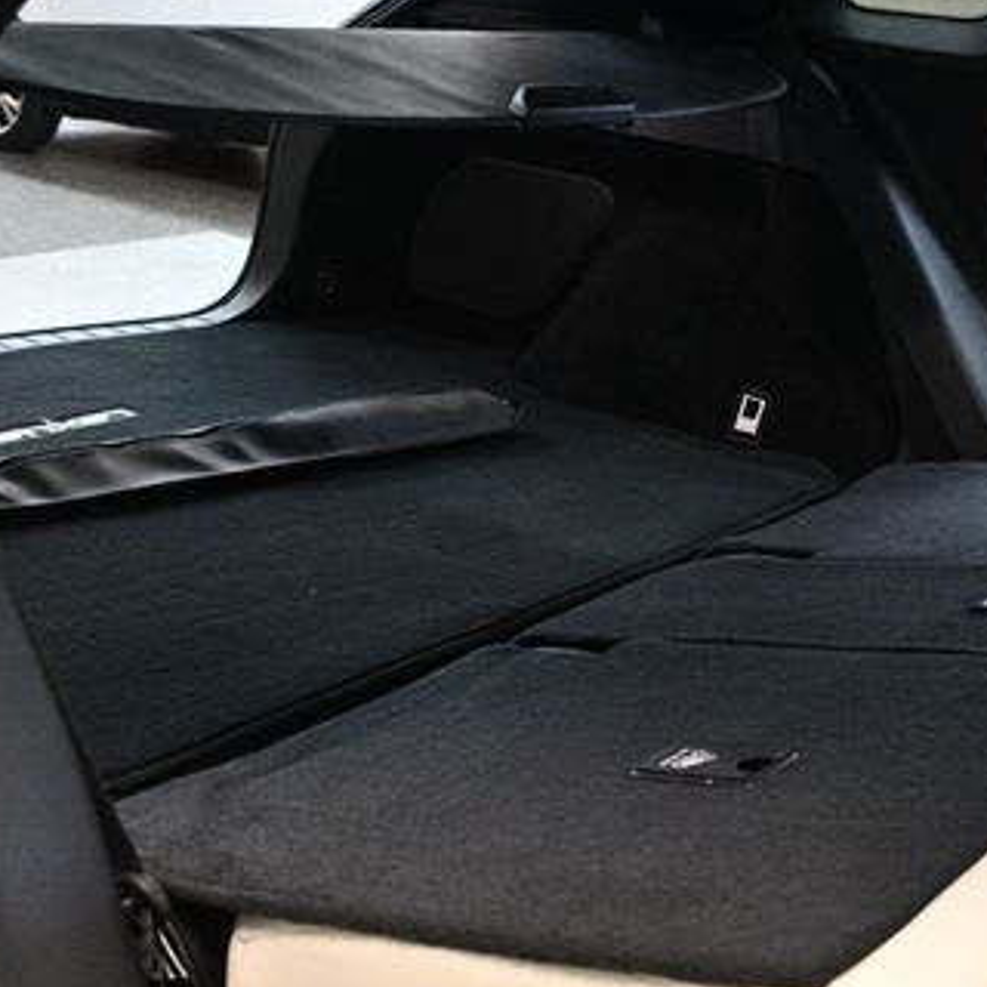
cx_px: 564
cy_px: 518
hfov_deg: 33.3
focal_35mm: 51
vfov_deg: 33.4
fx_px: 1645
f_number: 3.5
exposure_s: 1/100
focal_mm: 20
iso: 3200
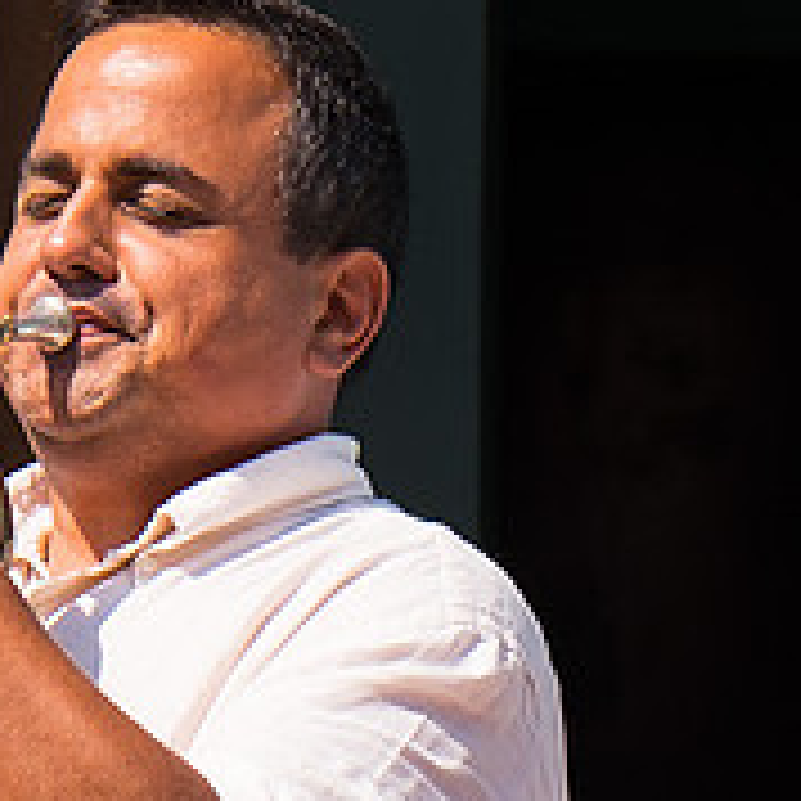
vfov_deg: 8.8
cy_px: 835
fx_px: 5157
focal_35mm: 197
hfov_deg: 8.9
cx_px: 241
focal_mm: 42.5
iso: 400
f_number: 4
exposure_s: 1/1900
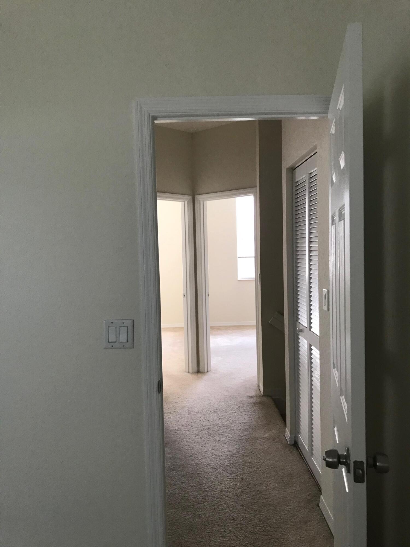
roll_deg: +1.4
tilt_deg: -2.7
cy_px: 274
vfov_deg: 63.4
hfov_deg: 49.7
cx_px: 205
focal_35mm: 28
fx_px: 442
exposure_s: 1/30
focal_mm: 3.99
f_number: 1.8
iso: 25
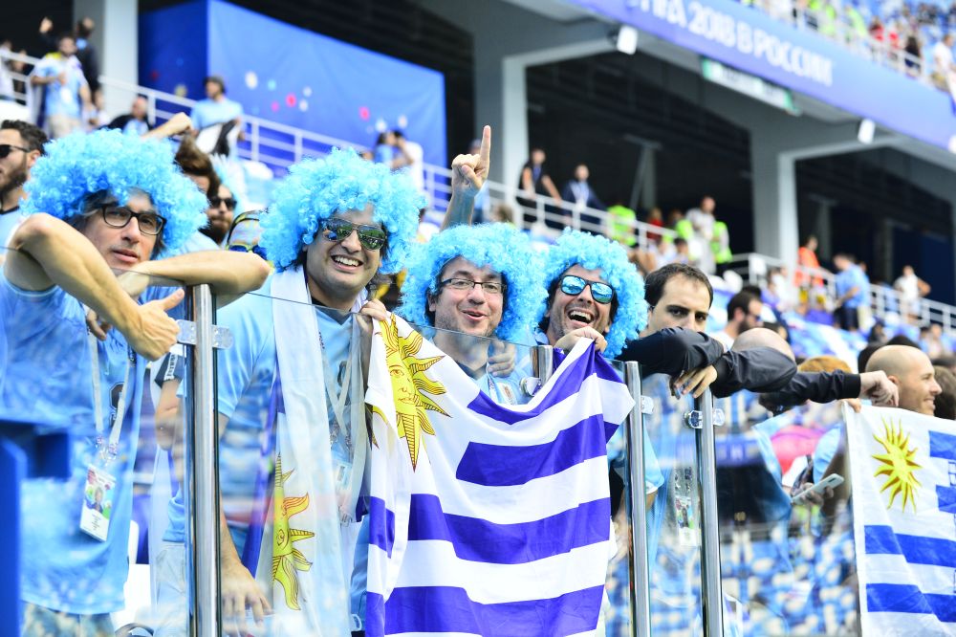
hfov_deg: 14.7
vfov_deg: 9.8
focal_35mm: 140
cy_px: 318
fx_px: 3716
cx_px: 478
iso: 1250
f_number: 6.3
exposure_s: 1/640
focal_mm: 140
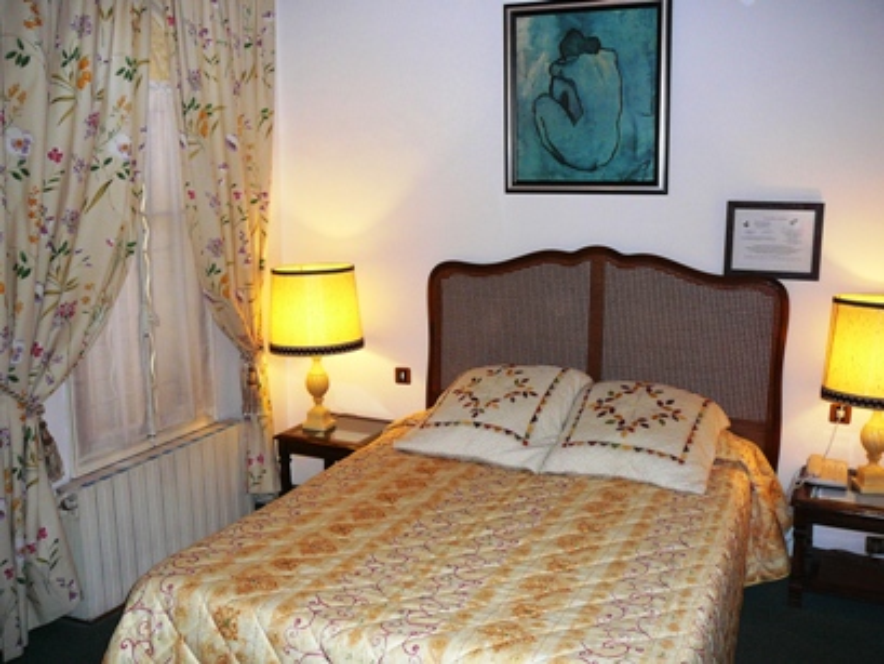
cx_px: 442
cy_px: 332
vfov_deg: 40.7
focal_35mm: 35
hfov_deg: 52.6
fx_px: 894
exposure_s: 1/30
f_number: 2.8
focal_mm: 5.2
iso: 200
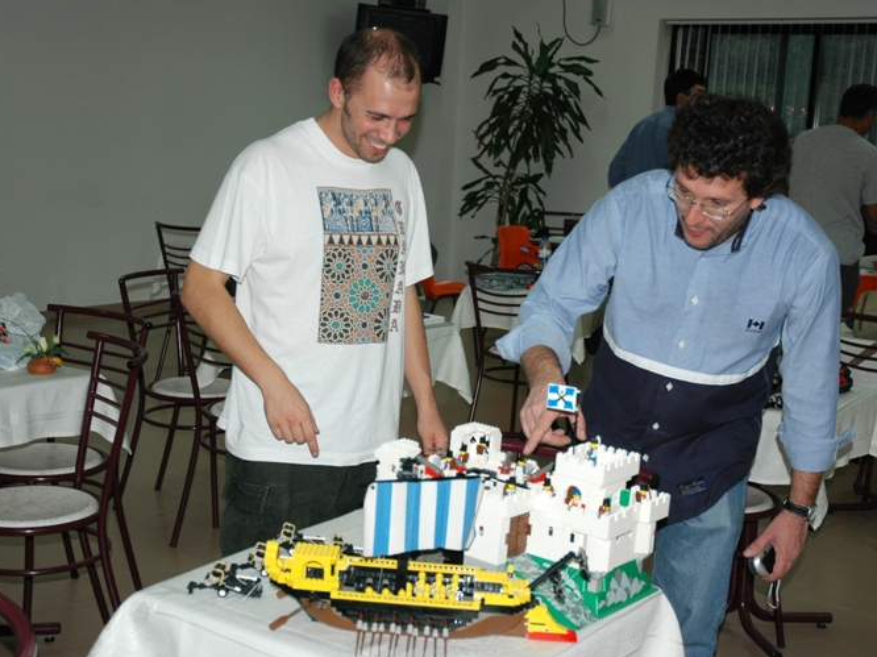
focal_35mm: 52
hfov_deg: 37.1
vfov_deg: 28.2
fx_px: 1306
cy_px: 326
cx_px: 457
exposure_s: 1/60
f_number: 4
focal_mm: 31
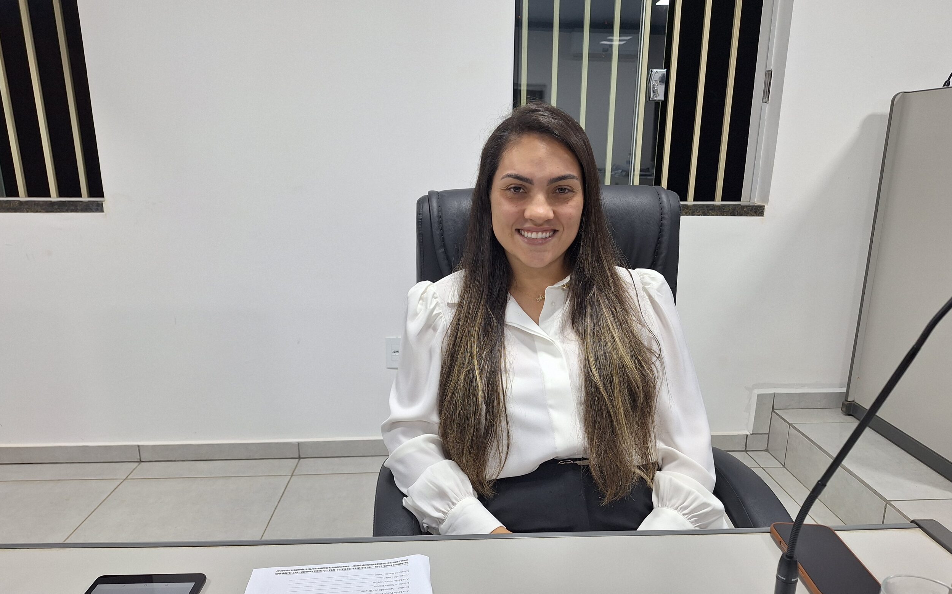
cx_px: 481
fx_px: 649
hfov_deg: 72.6
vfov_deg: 49.1
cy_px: 347
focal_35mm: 25
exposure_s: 1/40
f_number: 1.8
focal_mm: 5.54
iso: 80
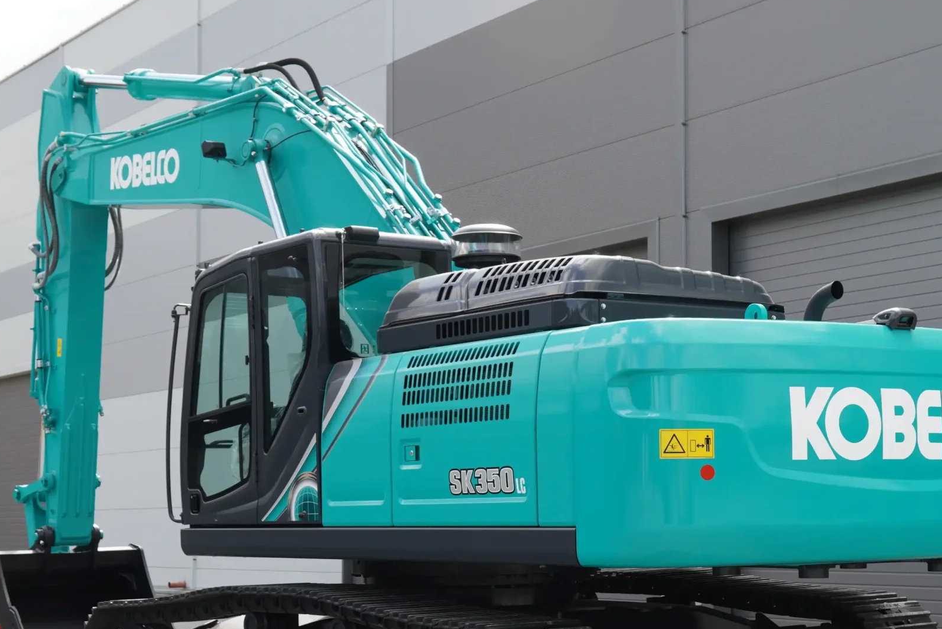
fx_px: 1697
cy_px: 447
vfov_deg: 20.9
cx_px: 482
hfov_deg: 31.0
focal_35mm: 65
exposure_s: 1/160
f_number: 3.5
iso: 100
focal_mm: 27
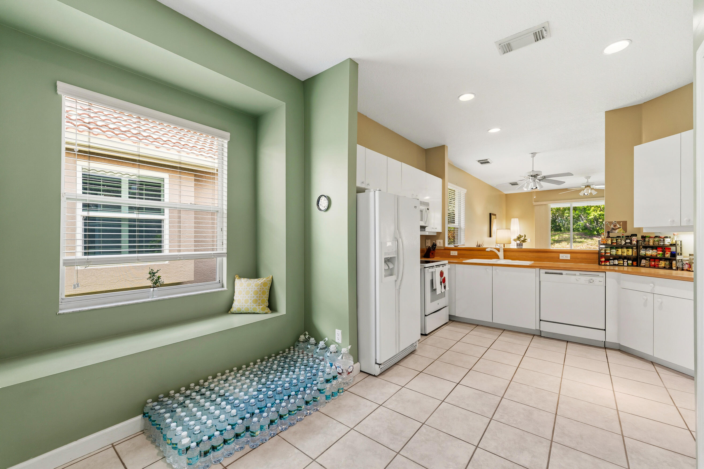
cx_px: 352
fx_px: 274
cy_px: 234
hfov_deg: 104.3
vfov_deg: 81.2
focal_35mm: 14
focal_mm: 14
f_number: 9
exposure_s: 1/1.67
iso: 250
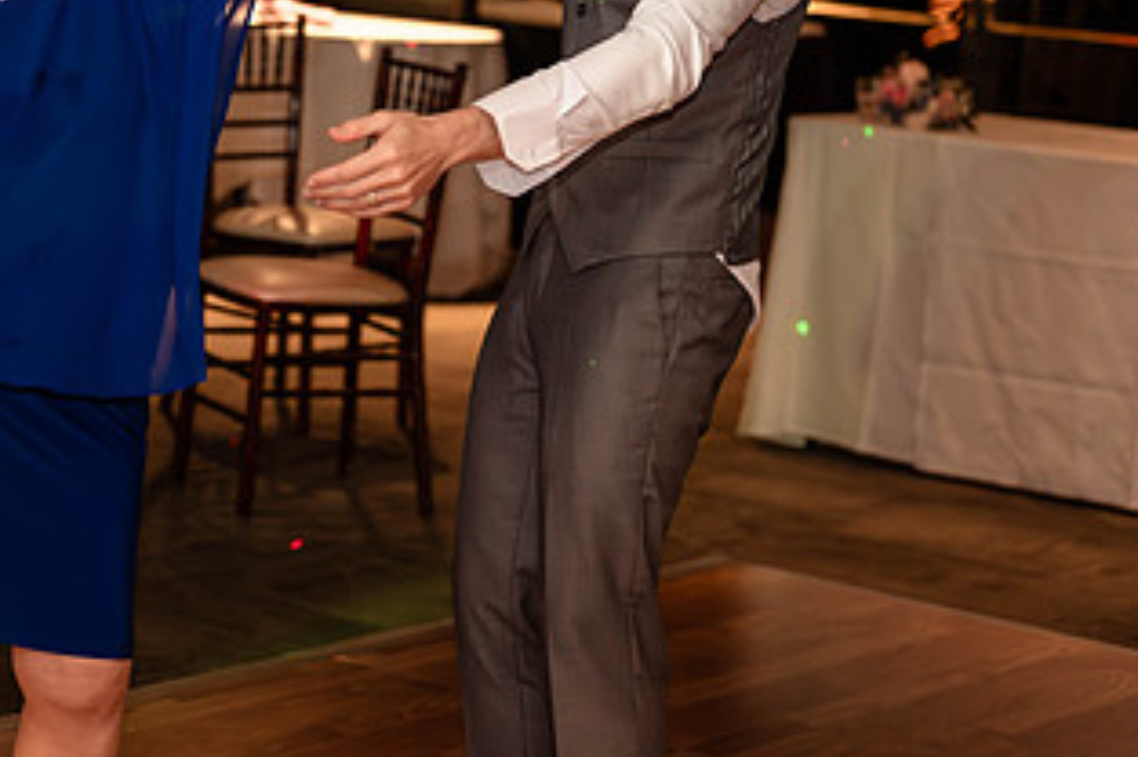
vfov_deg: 12.6
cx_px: 78
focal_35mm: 108
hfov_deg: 18.6
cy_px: 211
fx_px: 3410
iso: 1600
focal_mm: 50
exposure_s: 1/125
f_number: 2.2
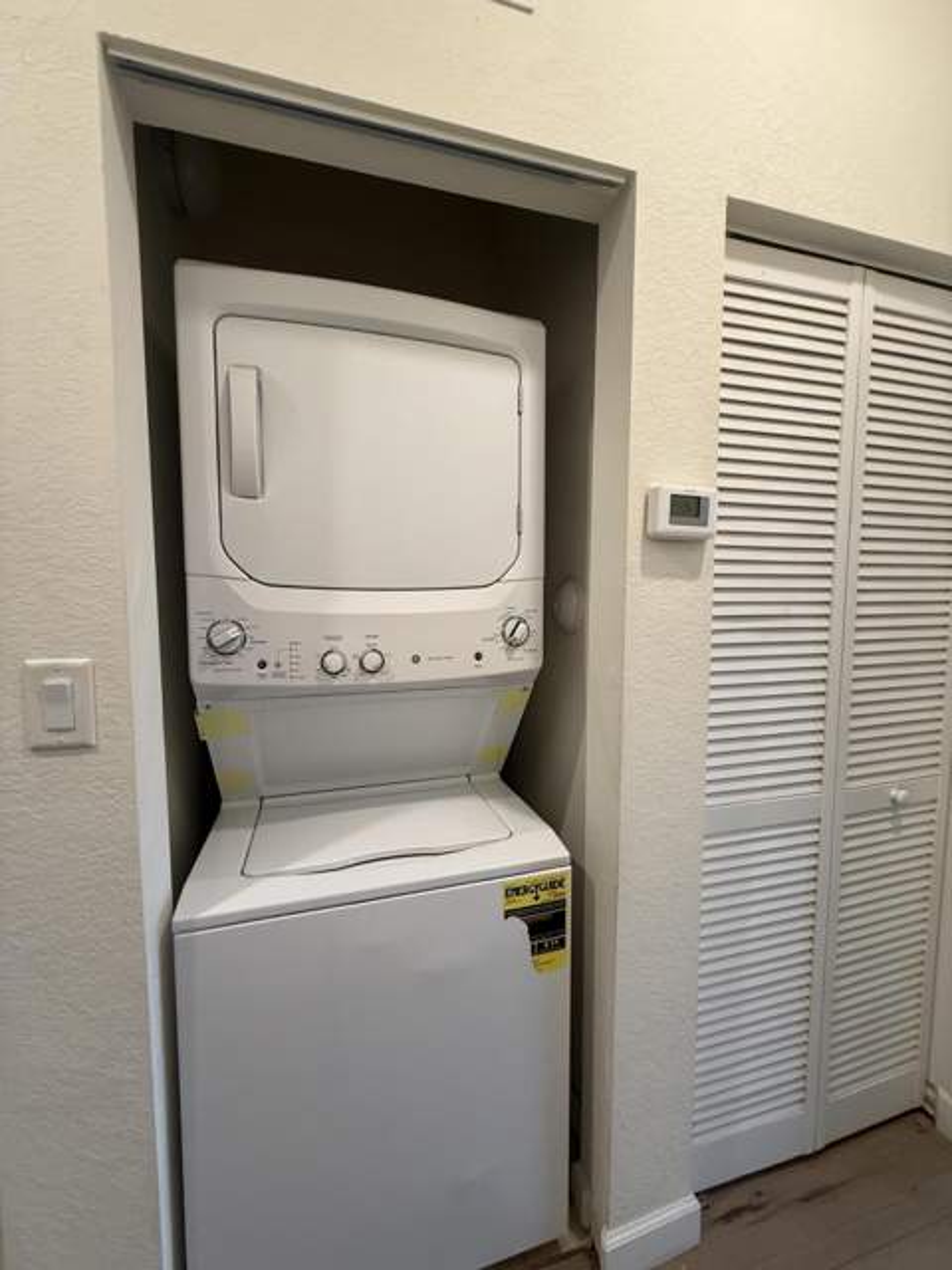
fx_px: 513
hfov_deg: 85.7
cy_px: 635
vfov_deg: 102.1
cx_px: 476
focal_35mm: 14
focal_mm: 2.22
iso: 200
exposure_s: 1/60
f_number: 2.2
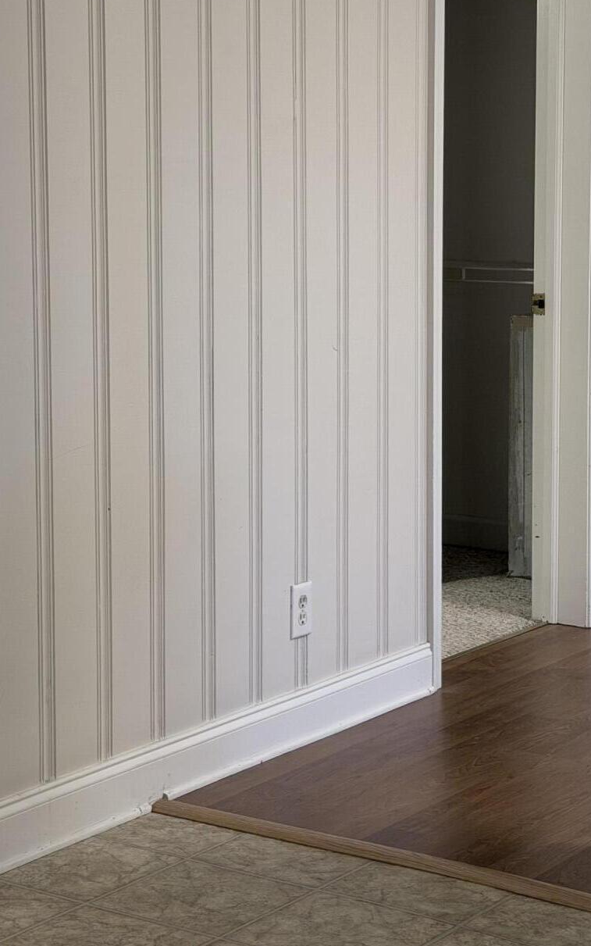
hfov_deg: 15.5
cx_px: 198
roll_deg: +0.9
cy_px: 358
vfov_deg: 24.6
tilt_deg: -5.4
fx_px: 2164
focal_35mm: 84
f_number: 1.78
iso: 160
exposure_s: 1/60
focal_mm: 6.76
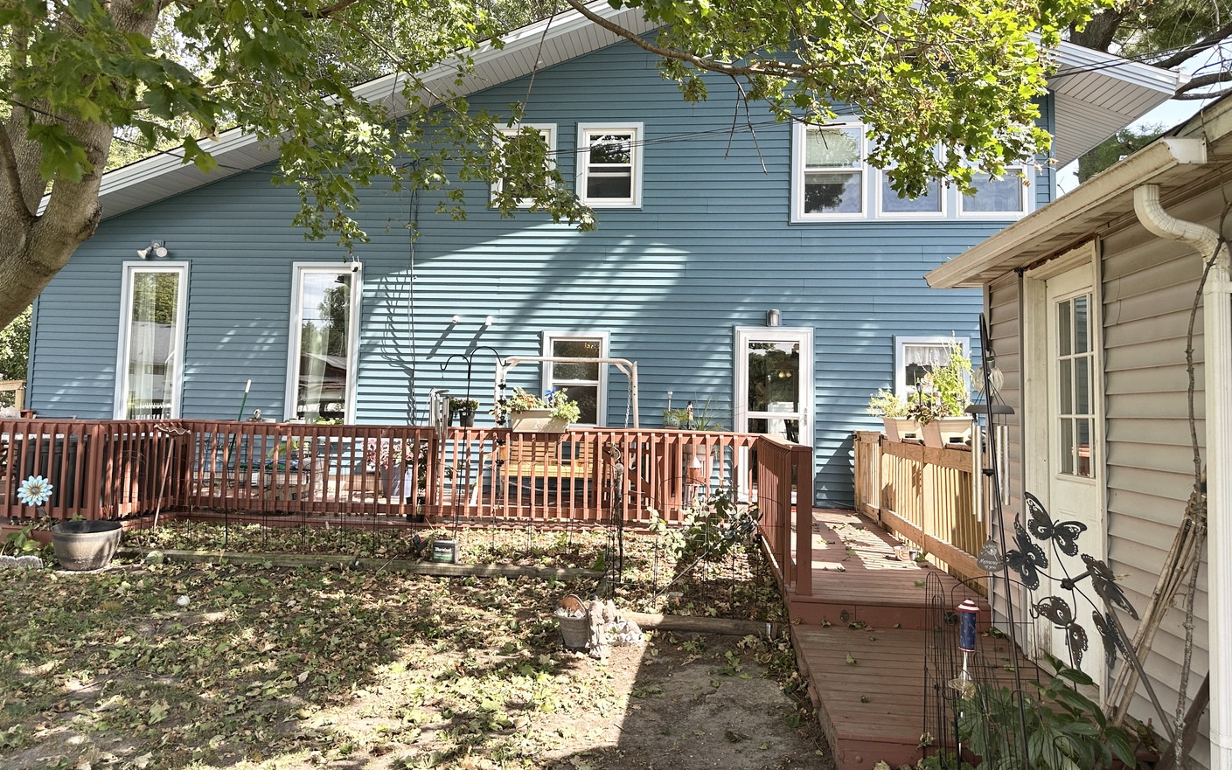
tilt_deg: +5.3
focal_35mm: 26
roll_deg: -0.7
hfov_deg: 70.4
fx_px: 873
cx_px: 603
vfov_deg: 47.4
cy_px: 326
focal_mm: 6.86
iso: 80
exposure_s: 1/663
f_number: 1.78
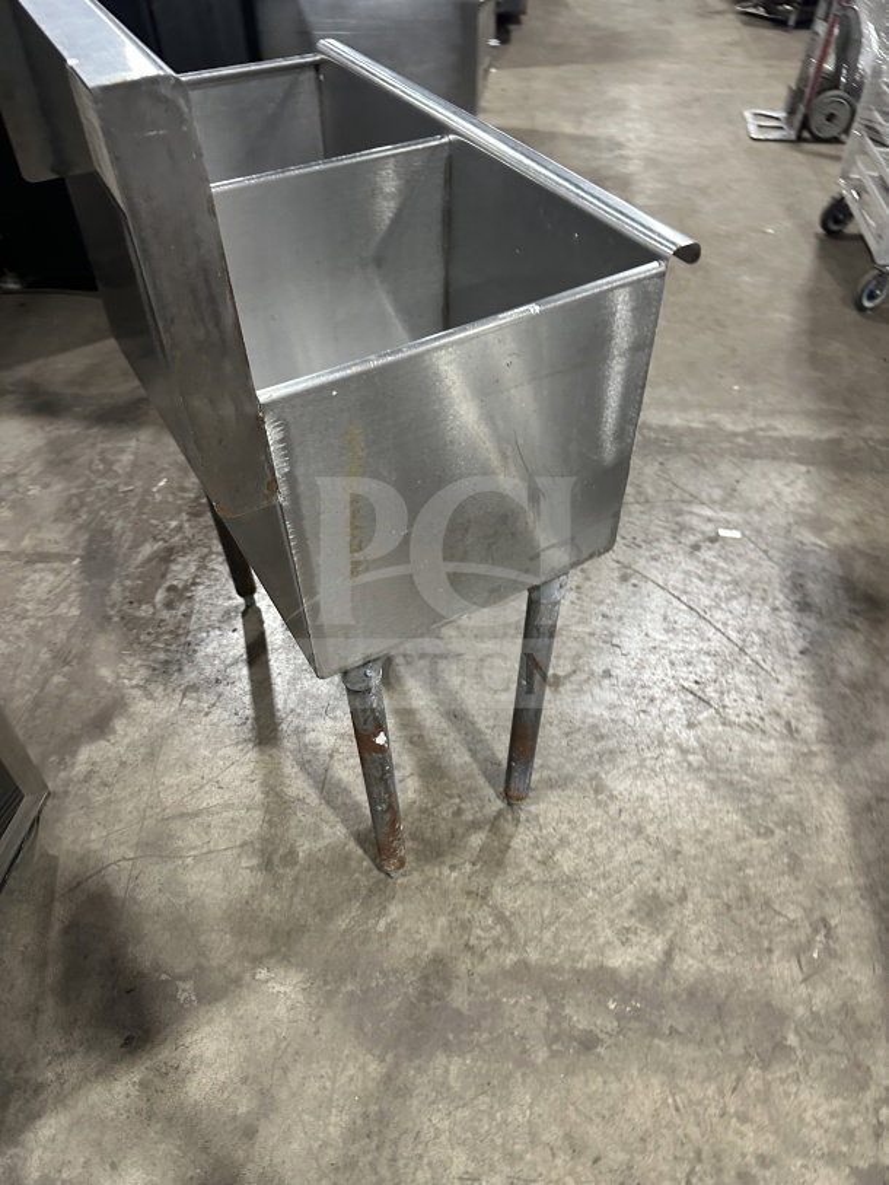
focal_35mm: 24
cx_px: 444
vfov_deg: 71.6
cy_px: 592
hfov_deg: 56.8
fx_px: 822
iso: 250
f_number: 1.78
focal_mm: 6.86
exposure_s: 1/60
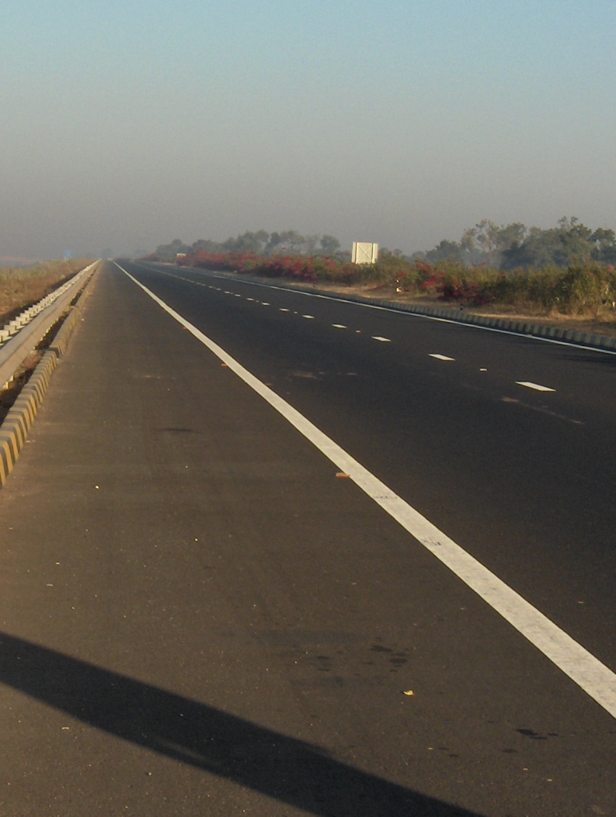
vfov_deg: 20.4
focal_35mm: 96
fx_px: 2272
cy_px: 464
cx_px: 241
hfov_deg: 15.4
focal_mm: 8
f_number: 4.8
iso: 100
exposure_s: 1/289
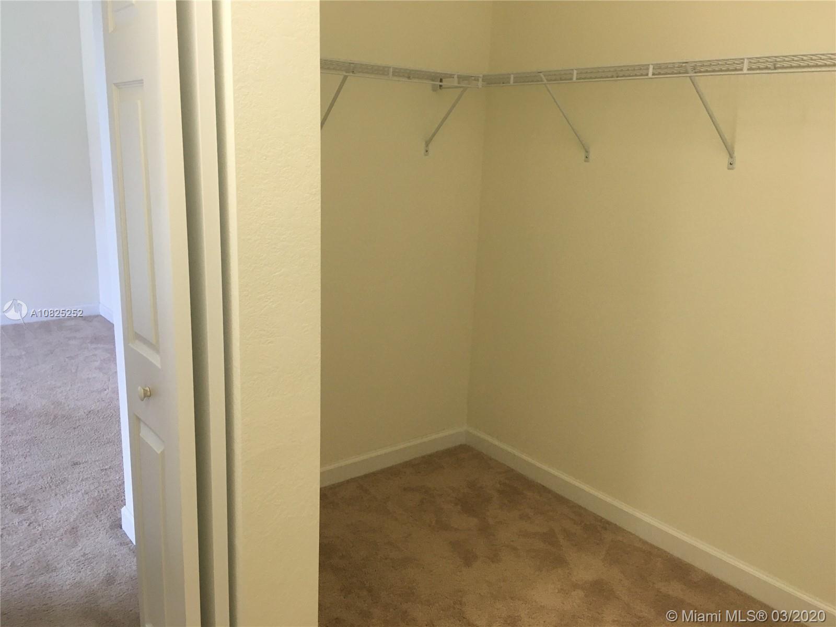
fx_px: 700
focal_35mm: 29
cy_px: 314
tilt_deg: -14.9
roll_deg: -2.0
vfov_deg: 48.2
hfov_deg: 61.7
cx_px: 418
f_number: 2.2
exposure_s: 1/30
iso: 80
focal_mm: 4.15
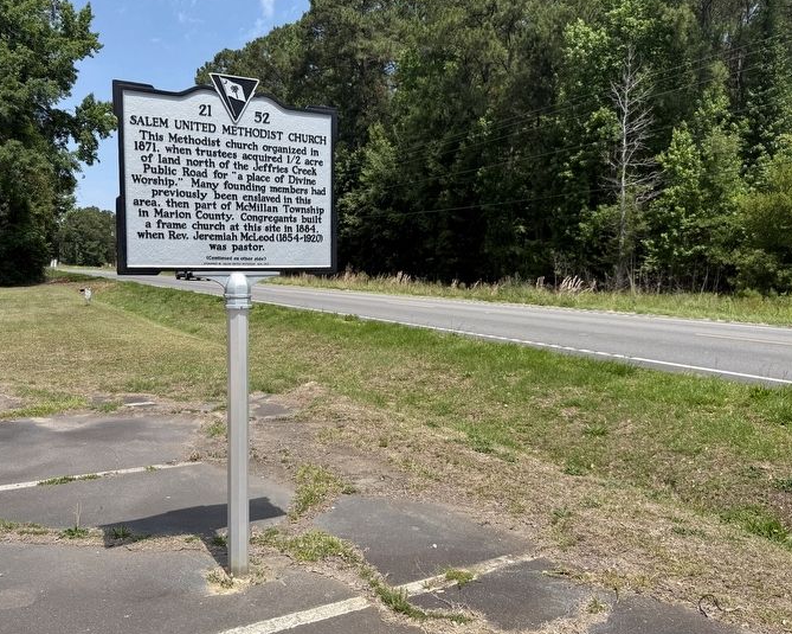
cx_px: 371
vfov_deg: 51.5
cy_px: 309
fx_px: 656
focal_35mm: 28
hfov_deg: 62.2
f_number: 1.78
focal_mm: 6.76
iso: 80
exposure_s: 1/3953
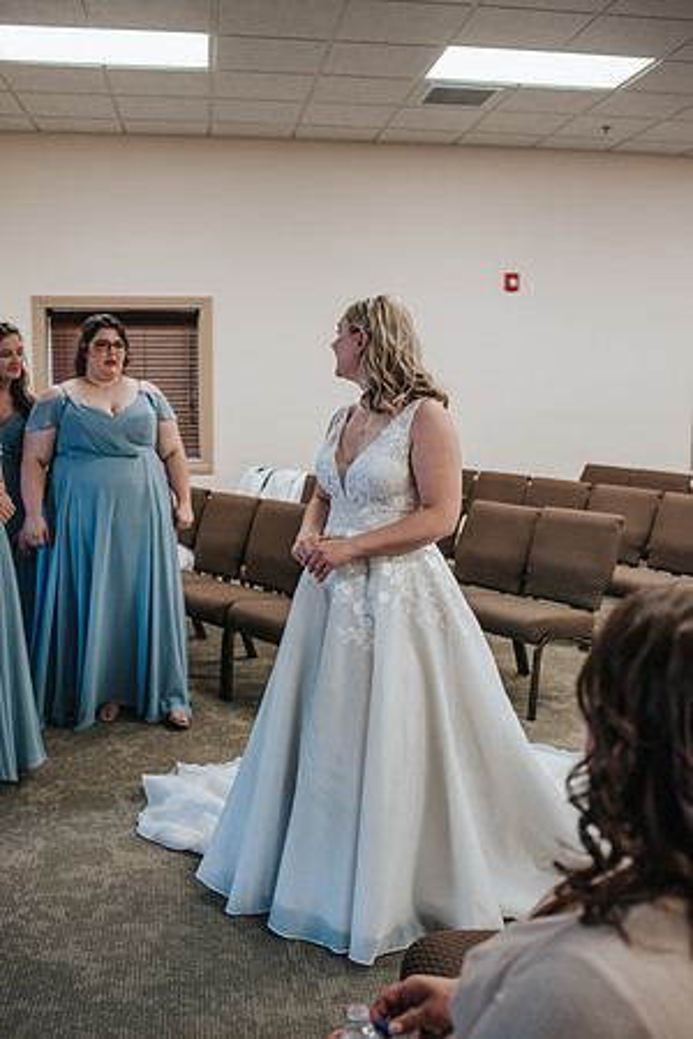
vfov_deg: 54.4
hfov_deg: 37.9
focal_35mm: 35
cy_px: 520
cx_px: 346
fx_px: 1011
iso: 450
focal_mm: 35
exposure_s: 1/125
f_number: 2.8
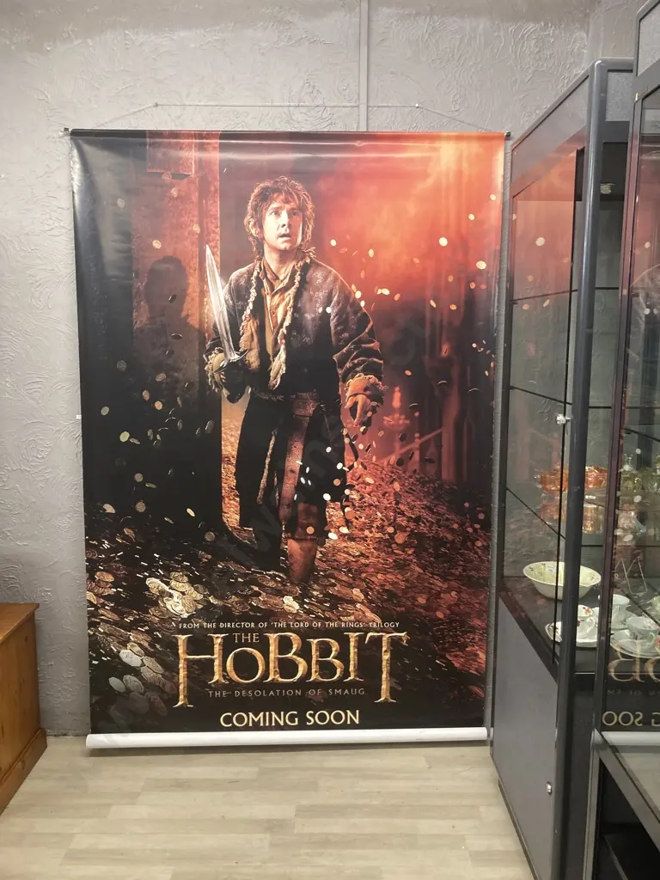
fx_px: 712
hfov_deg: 49.7
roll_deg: -0.9
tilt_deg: -7.1
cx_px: 330
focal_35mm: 28
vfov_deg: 63.4
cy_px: 440
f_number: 1.8
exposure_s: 1/50
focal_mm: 3.99
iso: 125
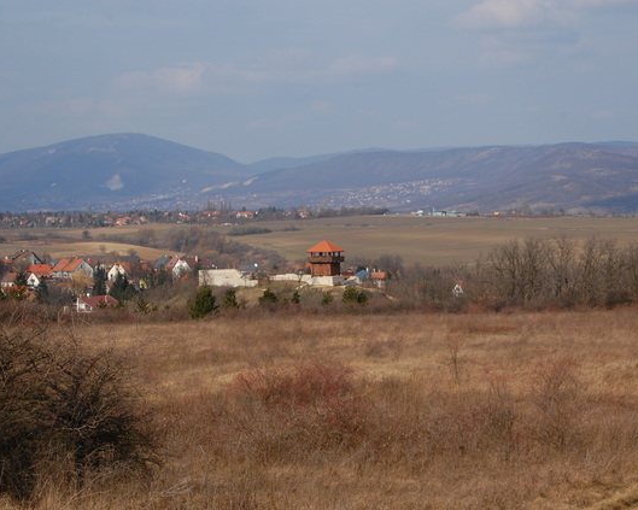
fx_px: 1766
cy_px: 256
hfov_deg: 20.5
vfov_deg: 16.4
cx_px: 323
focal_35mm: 94
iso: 200
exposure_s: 1/400
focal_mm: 55
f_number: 10
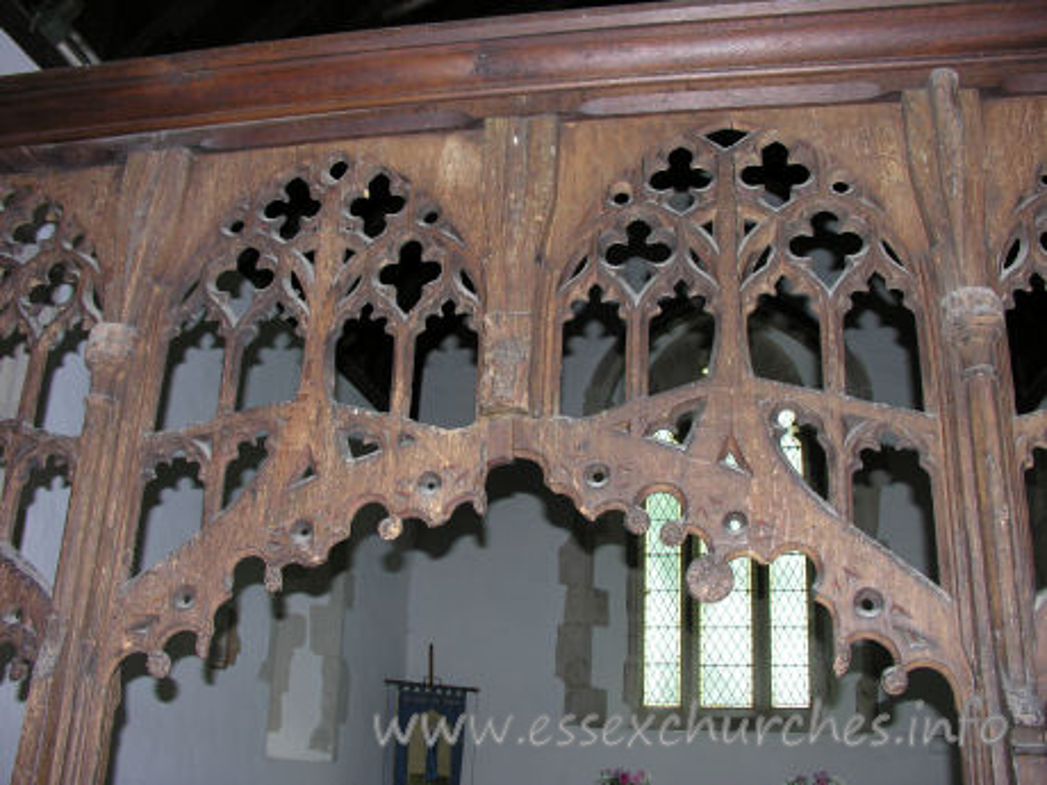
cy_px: 392
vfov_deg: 40.7
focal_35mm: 35
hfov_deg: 52.6
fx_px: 1059
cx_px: 524
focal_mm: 8.9
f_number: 2.8
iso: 77
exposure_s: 1/60.1
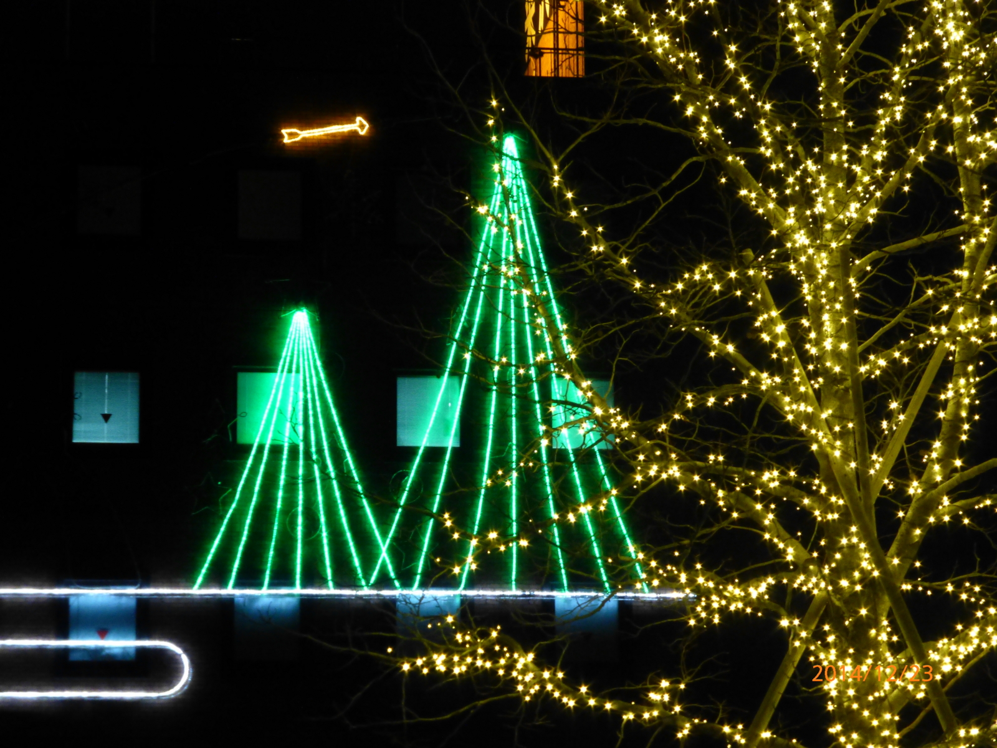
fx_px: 3312
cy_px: 374
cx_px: 498
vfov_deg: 12.9
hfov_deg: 17.1
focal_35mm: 115
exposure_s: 1/10
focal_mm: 20.6
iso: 800
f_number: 5.3
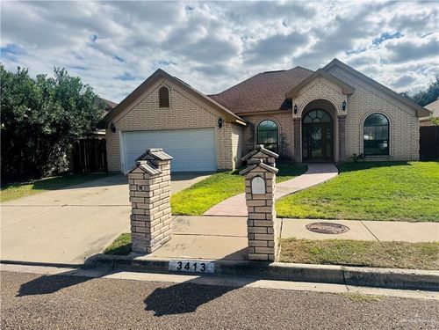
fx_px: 304
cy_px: 165
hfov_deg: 71.6
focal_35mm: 24
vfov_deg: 56.8
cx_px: 220
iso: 80
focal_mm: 6.76
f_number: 1.78
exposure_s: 1/9009
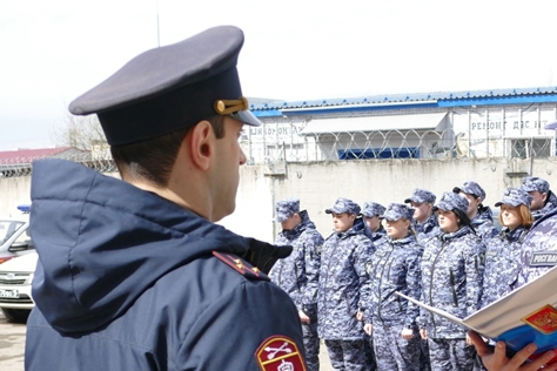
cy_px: 292
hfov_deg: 29.3
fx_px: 1052
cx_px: 402
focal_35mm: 68
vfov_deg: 19.8
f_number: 3.2
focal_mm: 15.51
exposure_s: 1/800
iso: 125
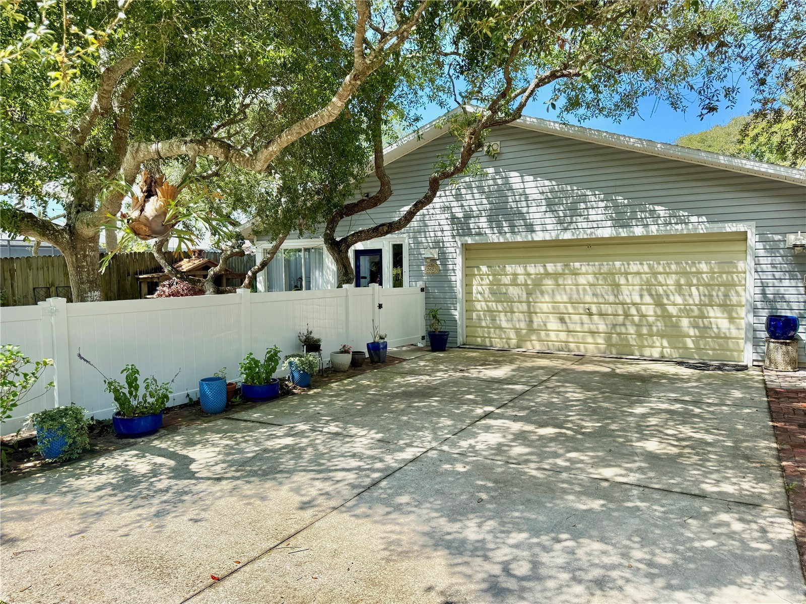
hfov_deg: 71.6
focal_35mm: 24
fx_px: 559
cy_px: 302
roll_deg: +0.2
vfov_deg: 56.8
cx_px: 403
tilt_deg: -1.7
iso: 80
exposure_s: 1/1618
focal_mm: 6.76
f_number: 1.78
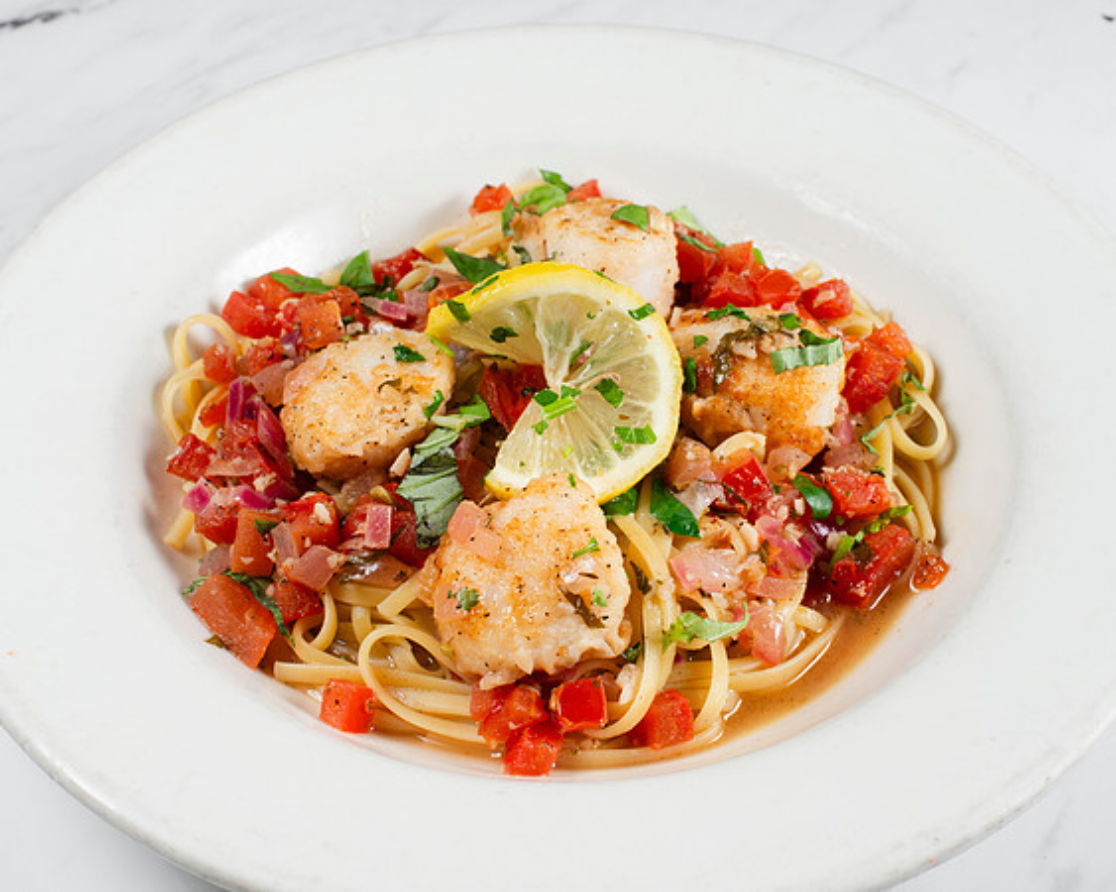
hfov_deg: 32.5
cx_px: 598
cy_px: 445
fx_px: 1916
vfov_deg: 26.2
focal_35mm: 58
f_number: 10
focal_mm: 50
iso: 200
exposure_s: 1/200
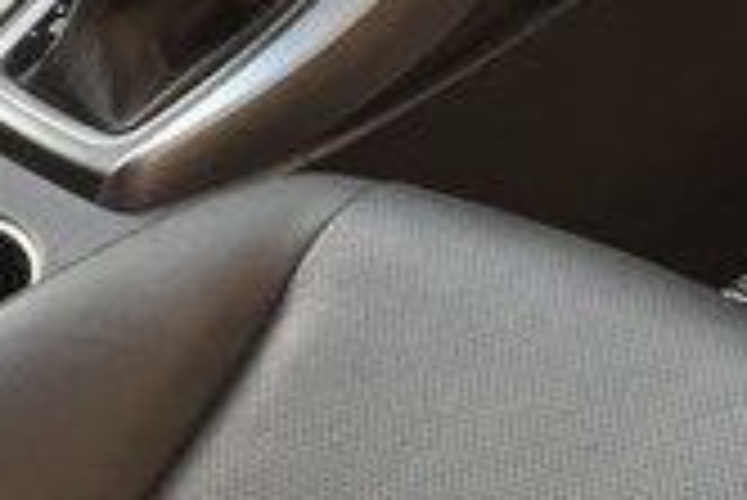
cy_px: -223
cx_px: 621
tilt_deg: -26.2
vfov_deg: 11.1
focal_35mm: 120
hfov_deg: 16.9
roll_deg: +2.9
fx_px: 2492
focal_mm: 4.15
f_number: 2.2
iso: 100
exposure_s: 1/33
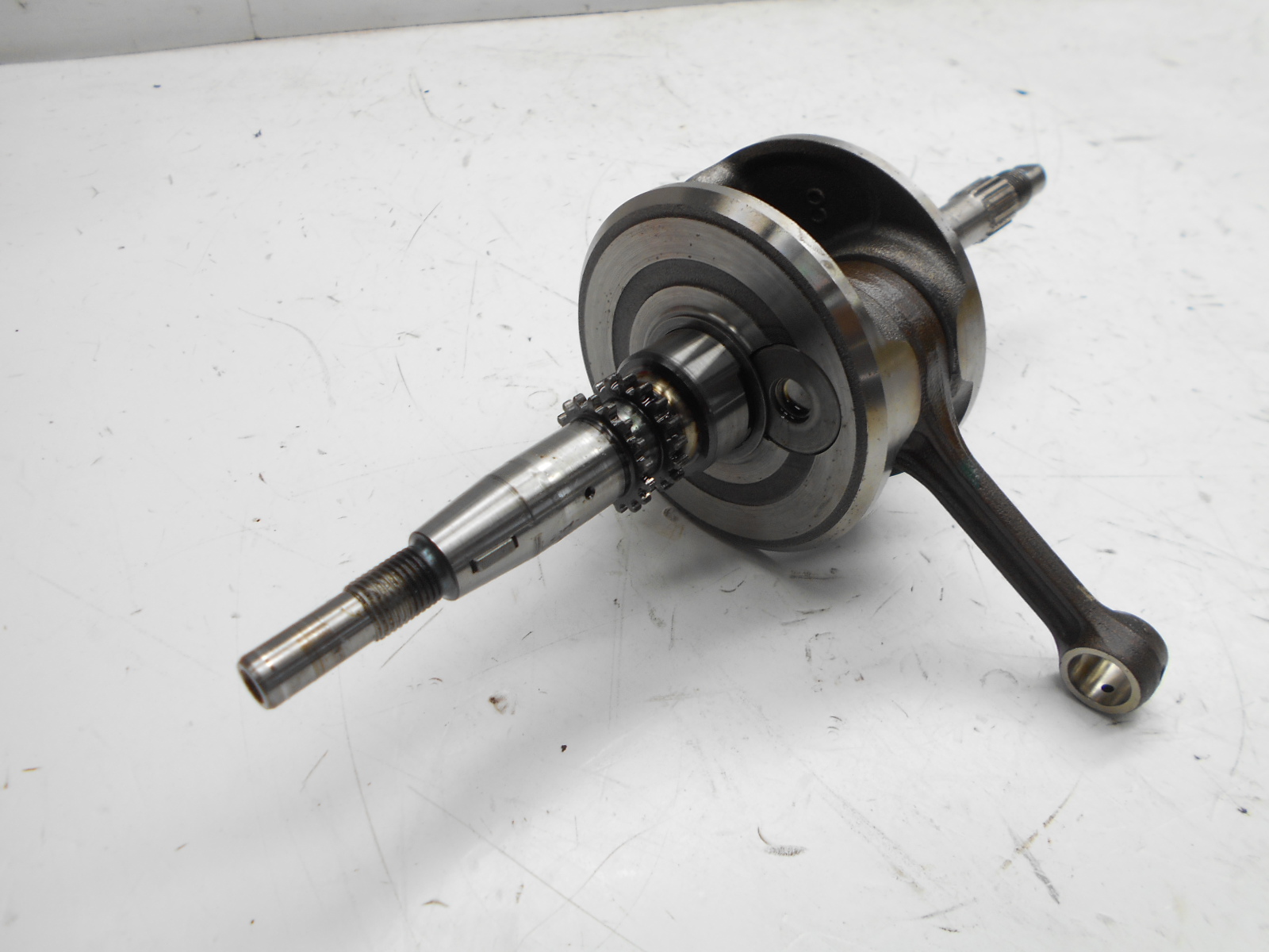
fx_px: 953
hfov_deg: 67.3
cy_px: 476
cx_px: 634
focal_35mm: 26
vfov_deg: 53.1
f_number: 3.2
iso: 80
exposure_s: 1/40
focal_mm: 4.6
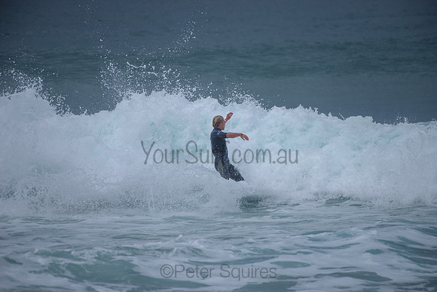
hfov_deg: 4.1
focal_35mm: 500
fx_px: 6071
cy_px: 146
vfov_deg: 2.8
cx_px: 218
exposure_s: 1/2000
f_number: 5.6
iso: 160
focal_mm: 500
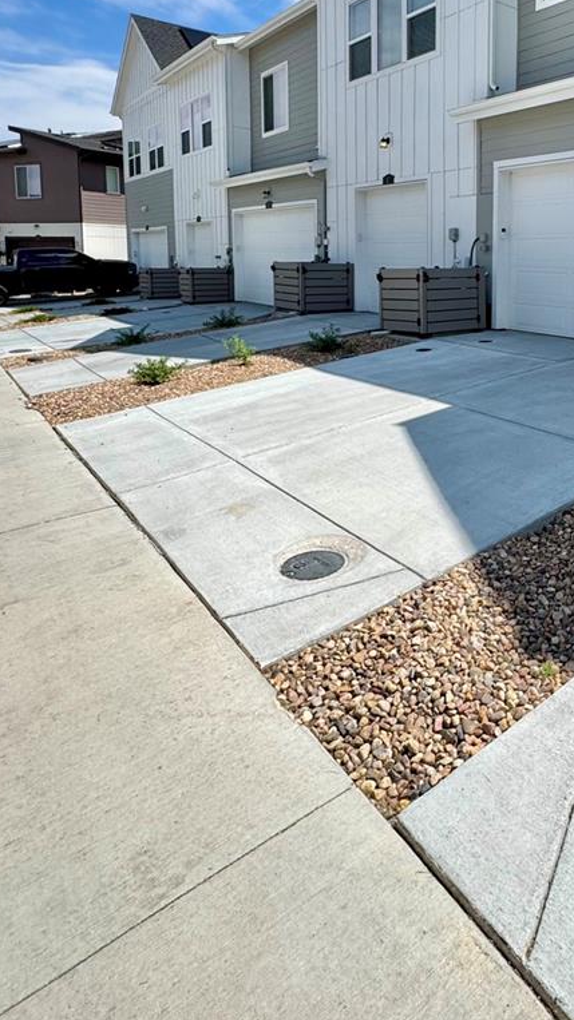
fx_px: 650
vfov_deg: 73.3
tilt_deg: -5.1
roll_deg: +1.4
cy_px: 317
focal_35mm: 24
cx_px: 526
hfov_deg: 43.2
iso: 50
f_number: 2.2
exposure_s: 1/2208
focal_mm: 2.22
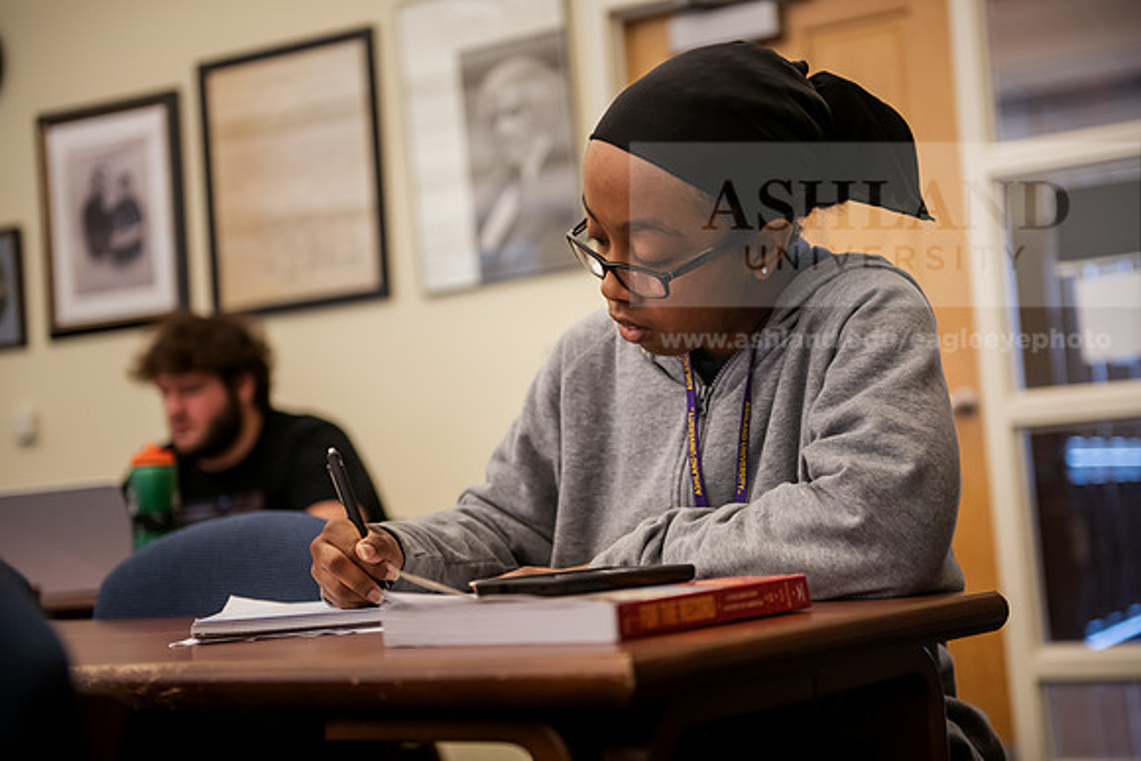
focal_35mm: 58
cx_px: 570
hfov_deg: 34.5
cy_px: 380
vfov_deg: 23.4
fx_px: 1839
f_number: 2.8
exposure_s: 1/200
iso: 1000
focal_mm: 58
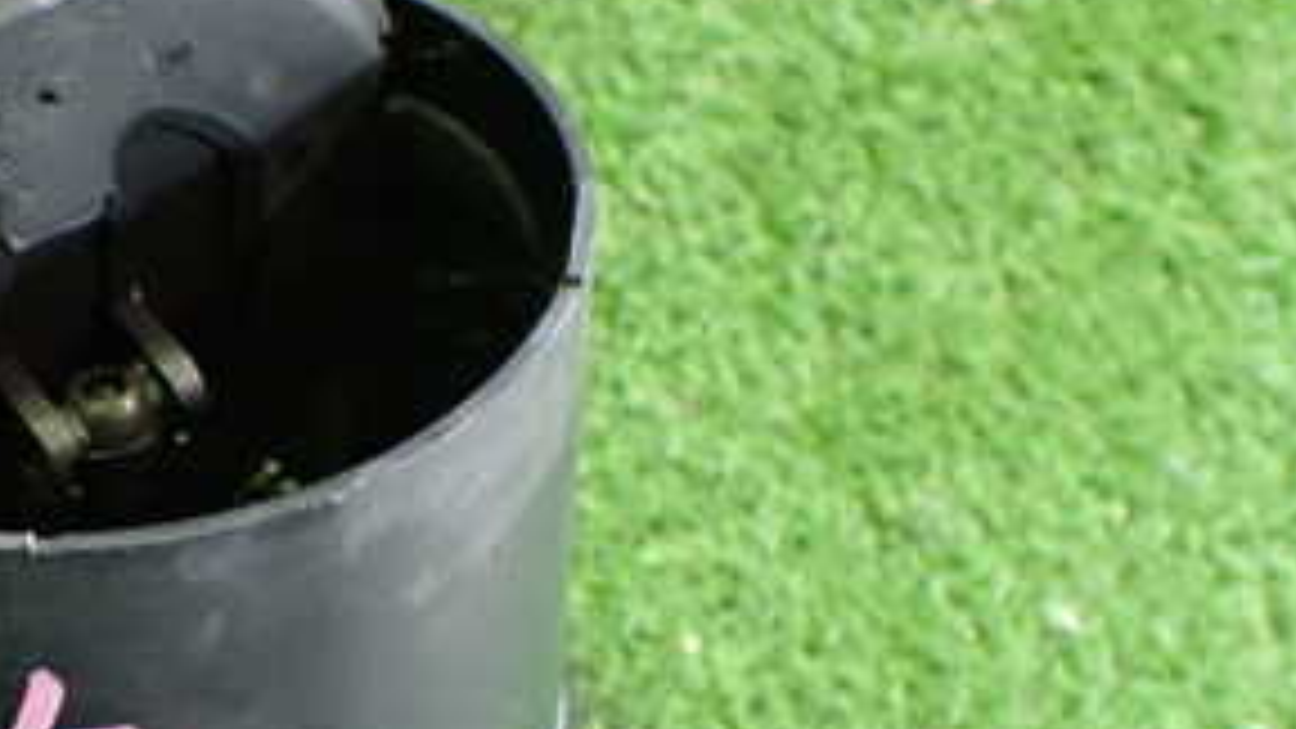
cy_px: 585
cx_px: 108
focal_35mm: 68
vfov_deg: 17.6
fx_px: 2337
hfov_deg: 29.6
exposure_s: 1/30
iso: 800
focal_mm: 5.4
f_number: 2.3
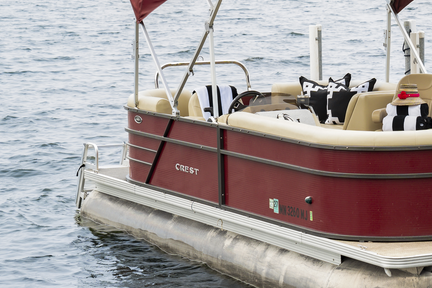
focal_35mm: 164
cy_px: 81
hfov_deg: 12.4
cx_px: 390
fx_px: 1968
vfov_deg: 8.4
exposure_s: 1/200
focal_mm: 50
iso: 100
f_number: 5
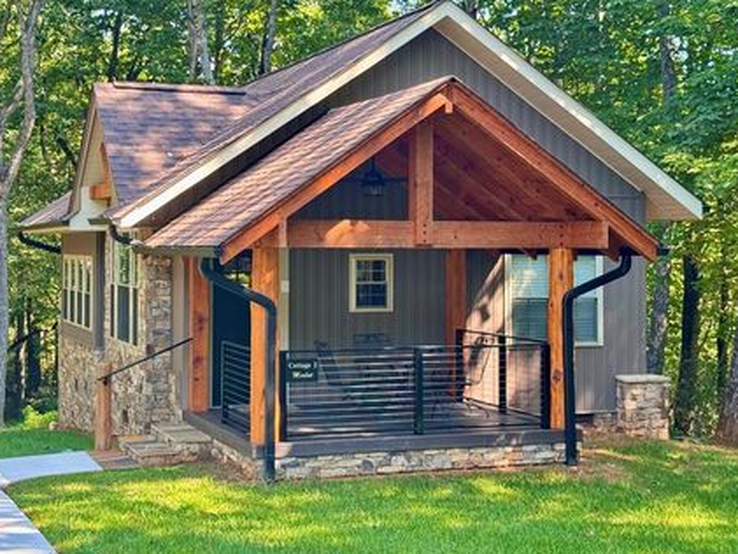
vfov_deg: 25.6
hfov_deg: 33.7
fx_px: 1216
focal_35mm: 57
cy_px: 231
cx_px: 317
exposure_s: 1/139
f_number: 1.78
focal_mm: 6.76
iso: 100
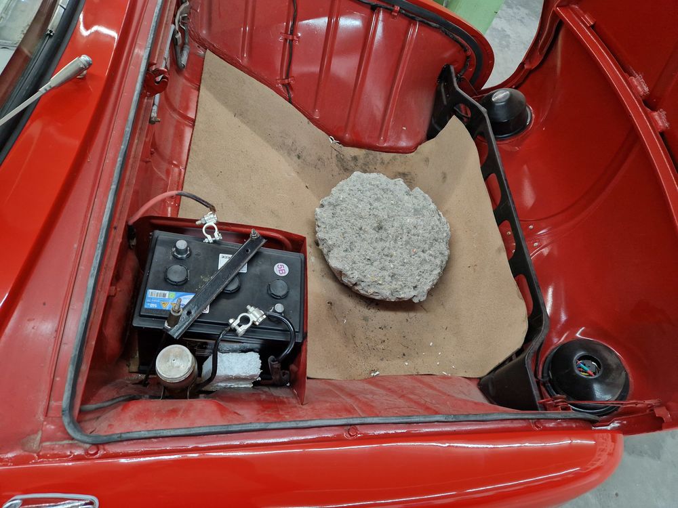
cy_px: 254
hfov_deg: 73.9
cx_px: 339
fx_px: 450
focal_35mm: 23
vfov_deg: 58.9
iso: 640
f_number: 1.8
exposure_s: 1/50
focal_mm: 5.4
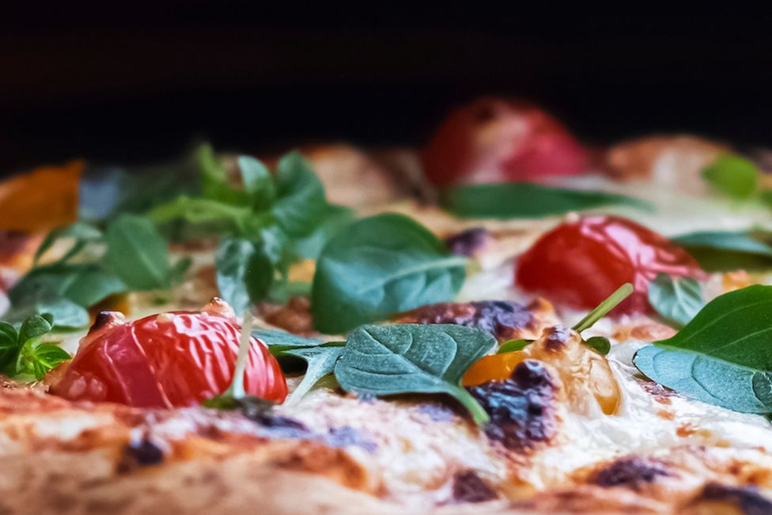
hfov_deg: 8.7
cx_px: 278
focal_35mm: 236
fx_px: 5061
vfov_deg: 5.8
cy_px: 419
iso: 800
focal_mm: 50
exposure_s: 1/80
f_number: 2.8
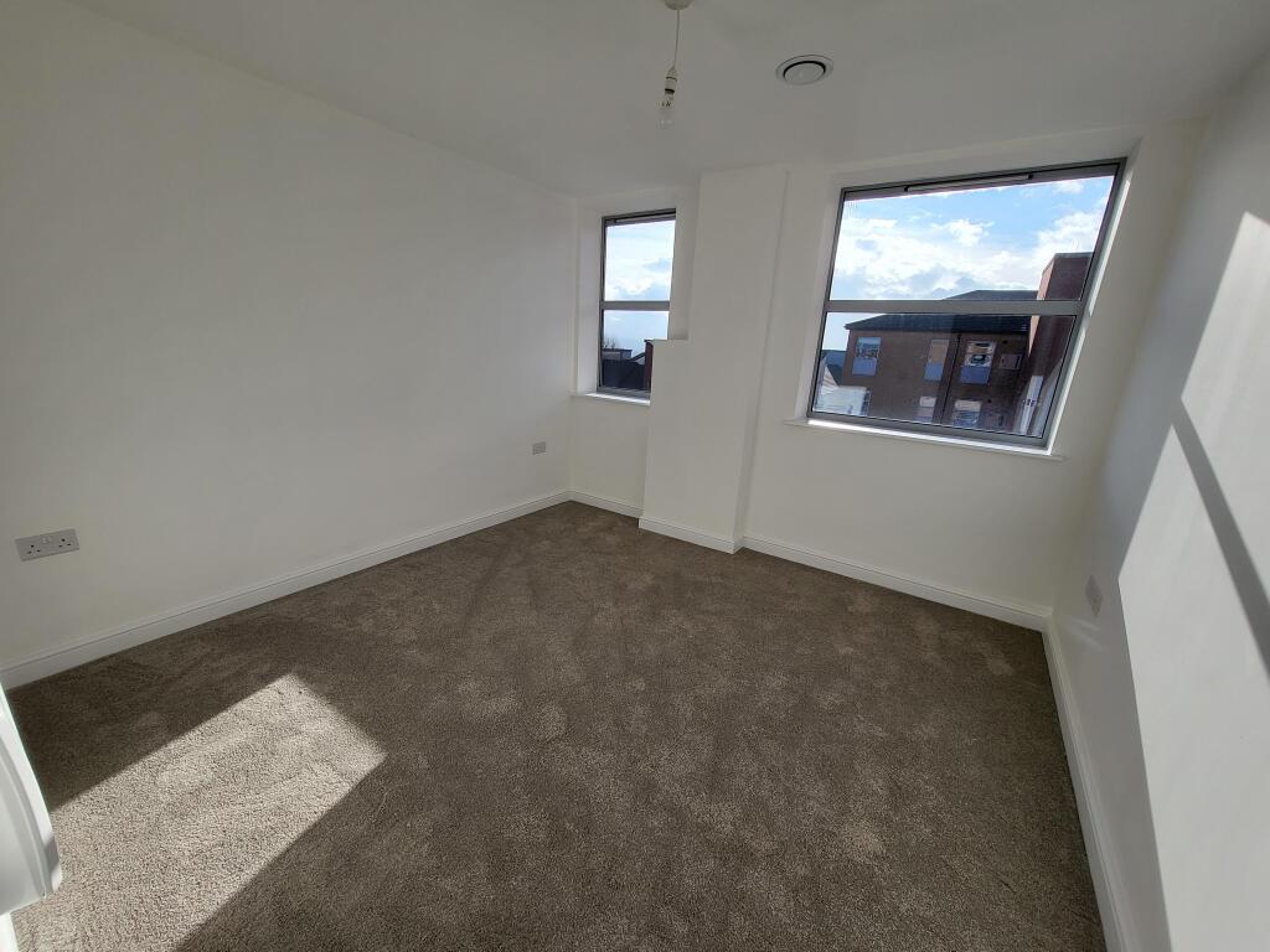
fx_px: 477
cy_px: 476
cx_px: 635
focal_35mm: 13
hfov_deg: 106.2
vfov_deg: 89.9
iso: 32
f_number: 2.2
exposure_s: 1/684
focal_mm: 1.74
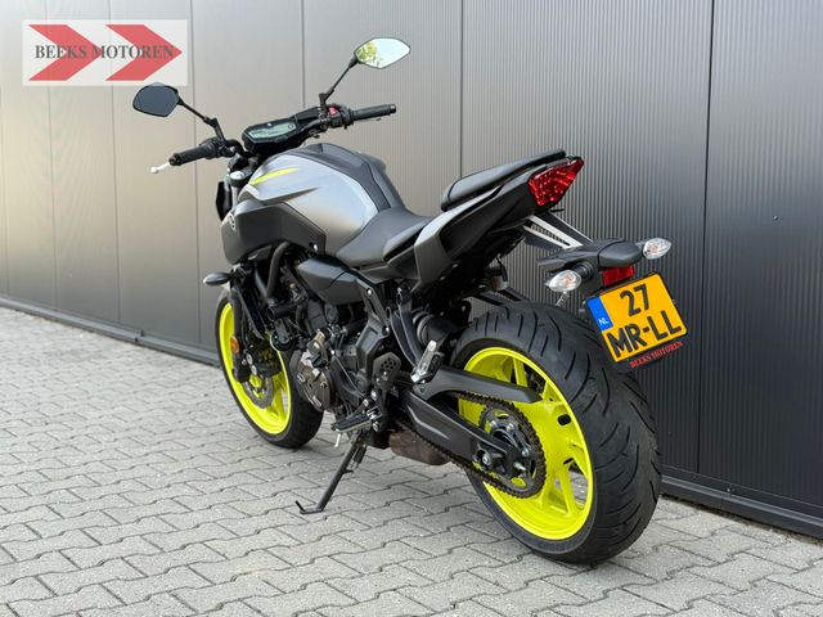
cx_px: 412
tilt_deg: -5.5
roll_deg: -0.4
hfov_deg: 39.7
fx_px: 1141
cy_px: 308
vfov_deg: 30.3
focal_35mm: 48
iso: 80
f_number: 1.78
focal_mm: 6.76
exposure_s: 1/254
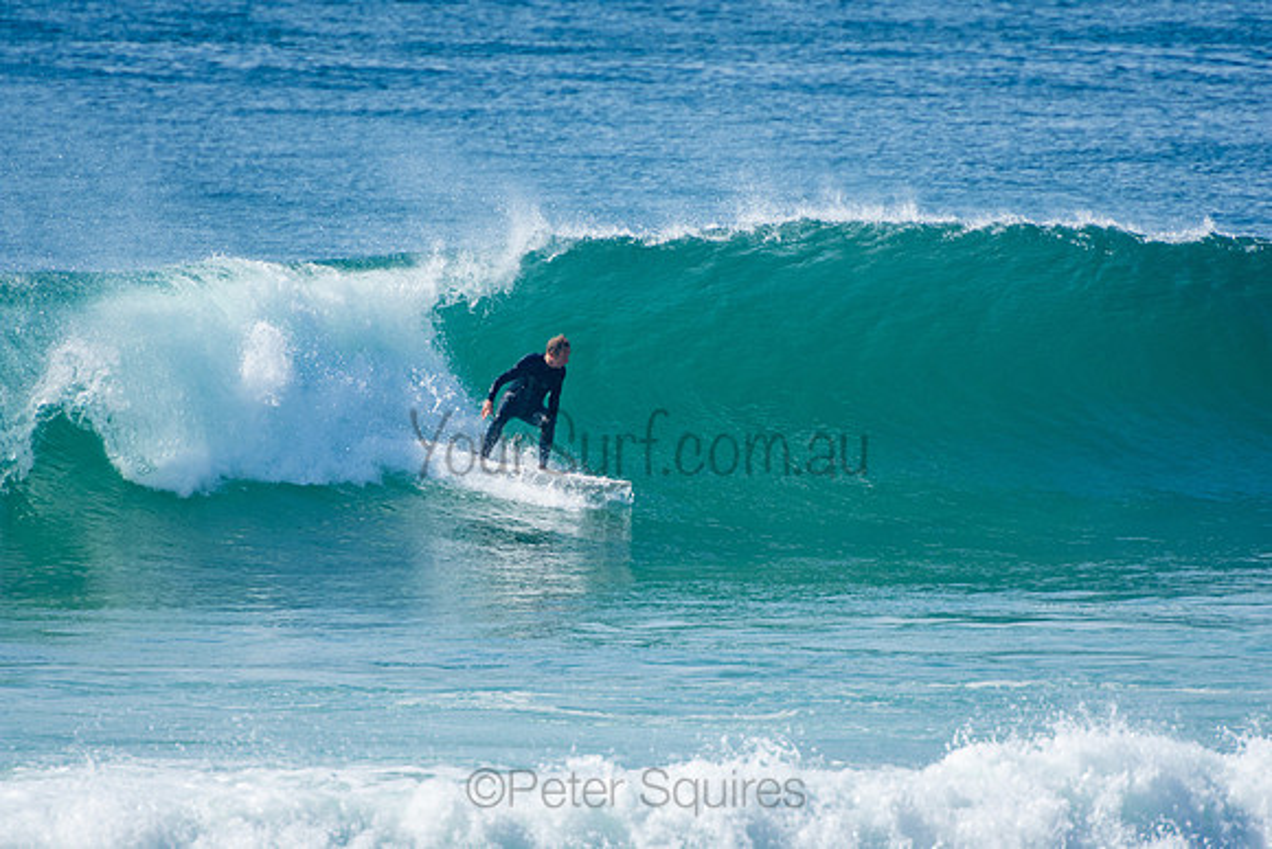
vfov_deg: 2.3
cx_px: 636
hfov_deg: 3.4
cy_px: 424
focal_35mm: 600
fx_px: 21204
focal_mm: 400
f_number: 5.6
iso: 280
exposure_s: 1/1250
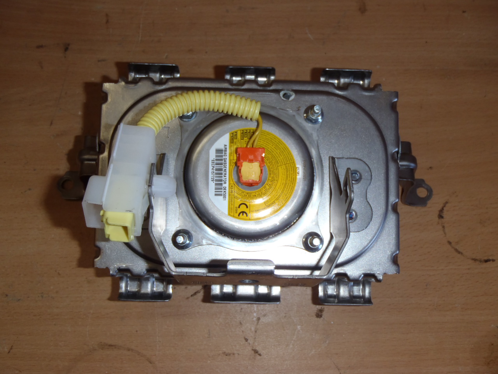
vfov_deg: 37.7
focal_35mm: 38
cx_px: 249
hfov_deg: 49.0
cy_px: 187
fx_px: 547
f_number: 4.6
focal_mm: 6.83
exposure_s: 1/40
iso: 100
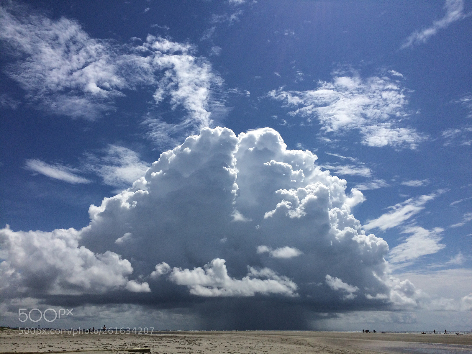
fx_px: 395
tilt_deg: +20.2
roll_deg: +0.0
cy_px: 177
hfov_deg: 61.7
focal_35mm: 29
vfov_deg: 48.2
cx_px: 236
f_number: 2.2
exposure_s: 1/13699
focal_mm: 4.15
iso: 40
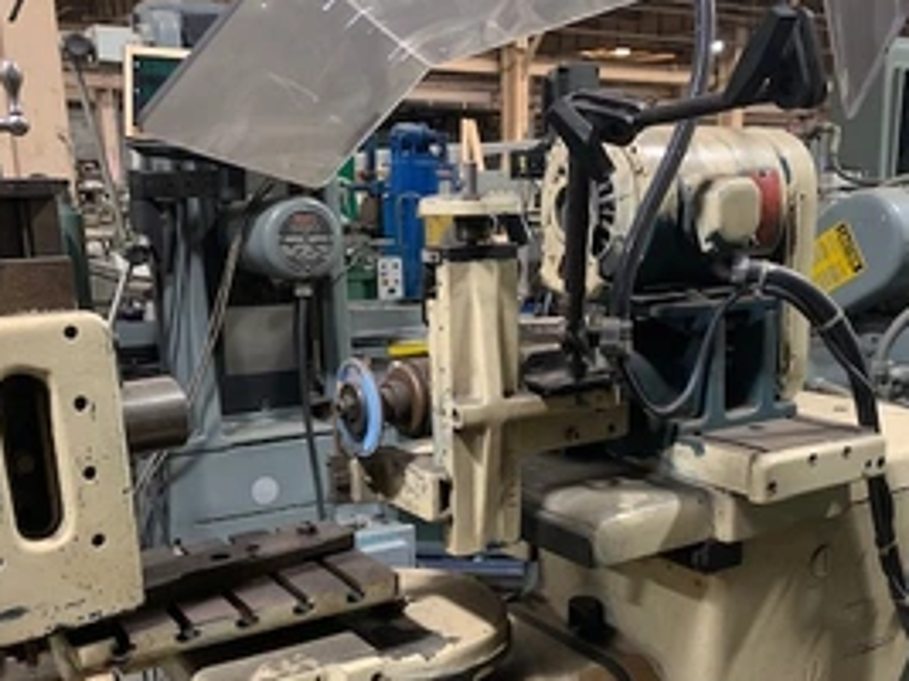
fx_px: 1024
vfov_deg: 36.1
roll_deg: -1.1
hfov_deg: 47.8
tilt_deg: -15.4
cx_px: 507
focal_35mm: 39
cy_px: 497
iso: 400
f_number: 1.8
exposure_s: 1/46
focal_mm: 4.25
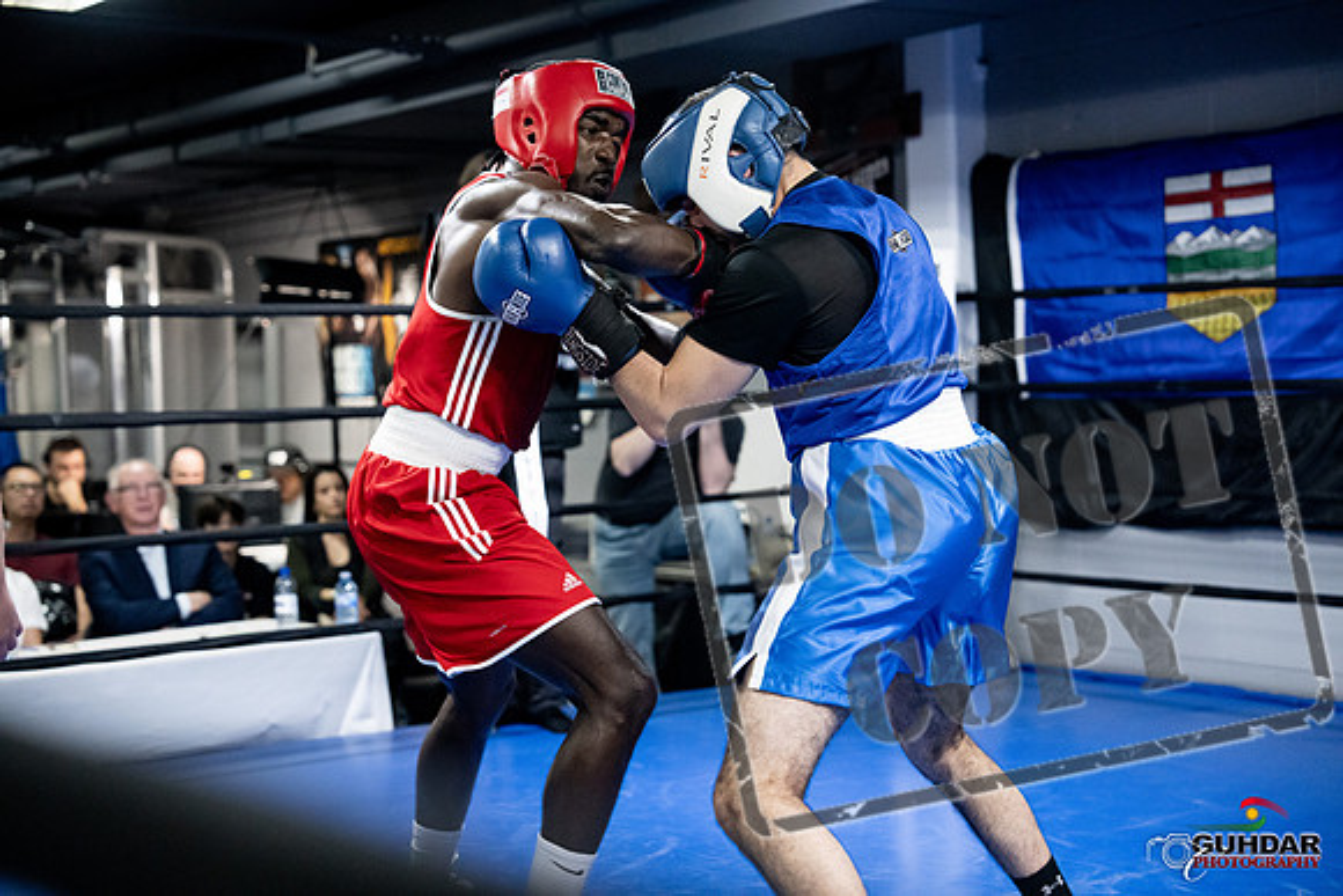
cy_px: 448
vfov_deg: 21.6
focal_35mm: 63
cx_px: 672
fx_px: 2351
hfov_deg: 31.9
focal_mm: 63
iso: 10000
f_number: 2.8
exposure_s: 1/1000
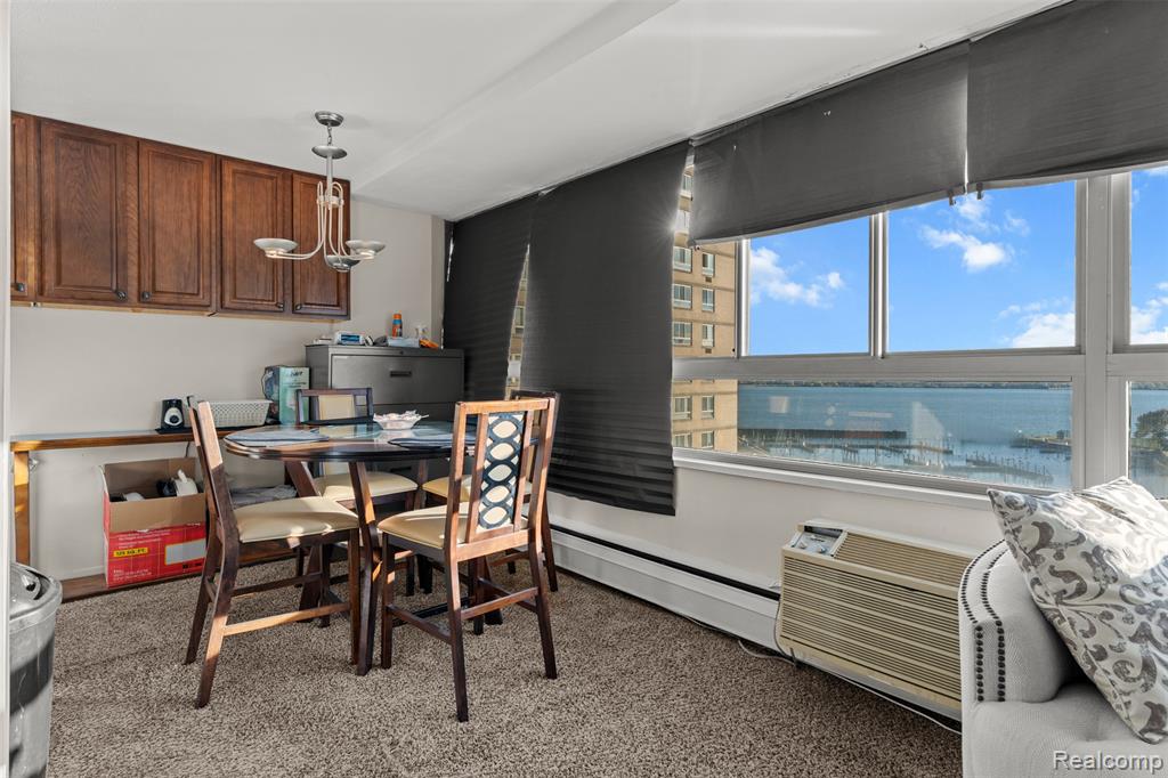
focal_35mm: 18
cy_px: 389
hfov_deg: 90.0
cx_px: 584
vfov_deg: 67.3
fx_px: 584
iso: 400
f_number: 8
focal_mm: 18
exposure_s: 1/25
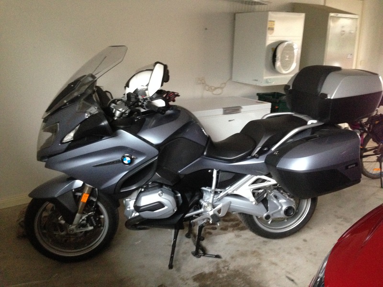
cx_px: 192
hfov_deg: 55.4
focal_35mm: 33
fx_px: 365
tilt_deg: -17.0
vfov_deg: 42.9
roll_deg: -1.3
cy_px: 144
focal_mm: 4.12
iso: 500
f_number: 2.4
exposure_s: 1/15
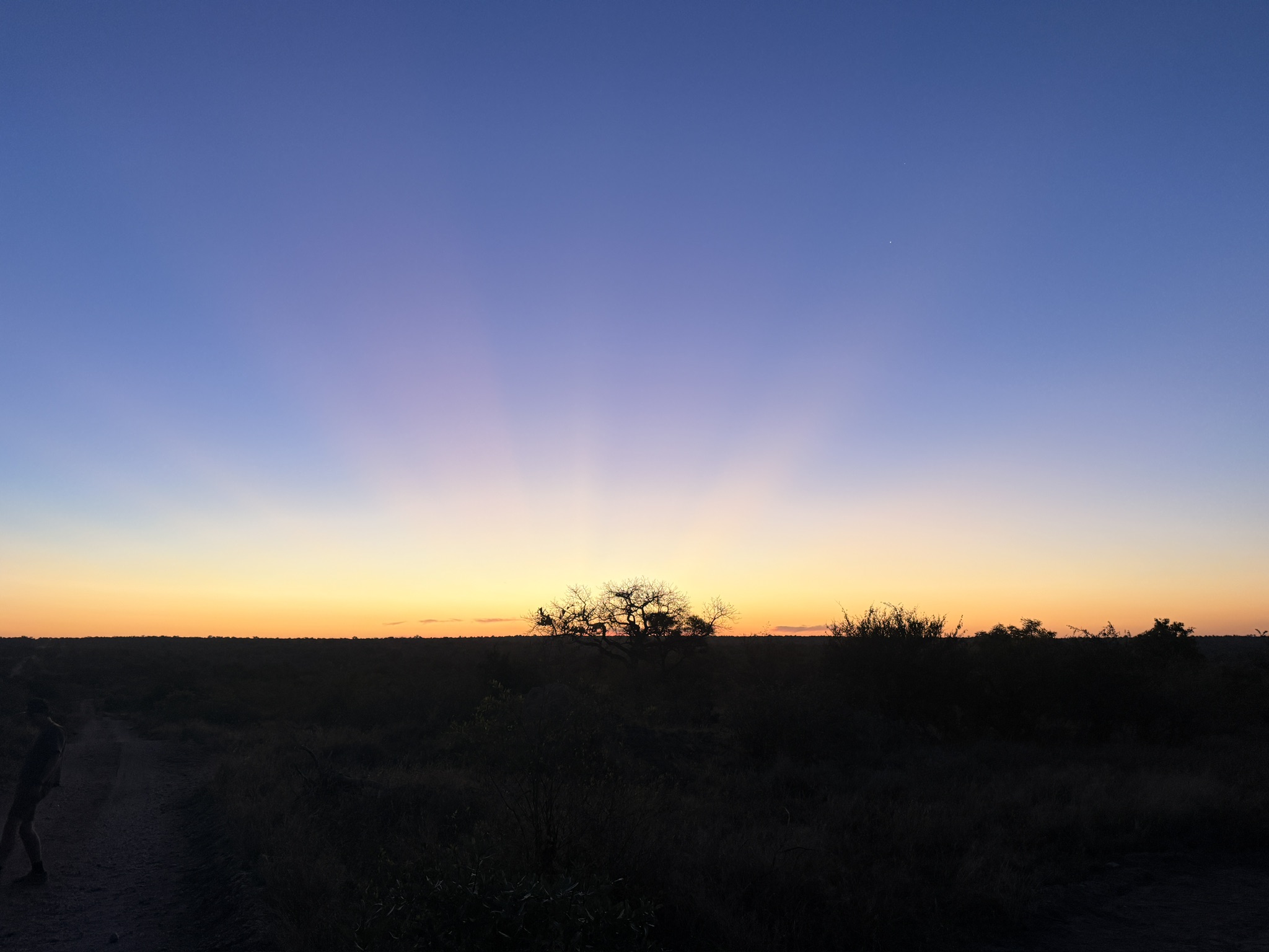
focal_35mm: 24
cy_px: 476
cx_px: 634
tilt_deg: +10.2
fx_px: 880
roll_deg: +0.3
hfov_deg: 71.6
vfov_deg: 56.8
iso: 200
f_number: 1.78
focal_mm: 6.76
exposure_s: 1/110
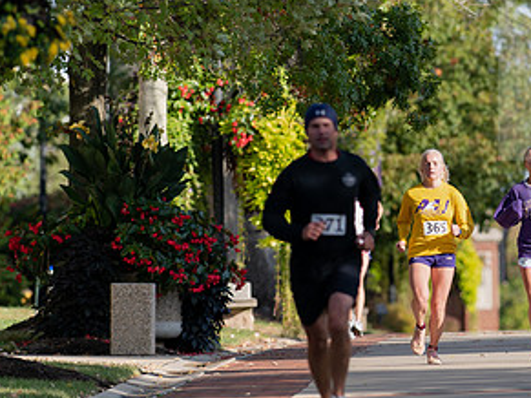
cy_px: 229
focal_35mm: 575
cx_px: 443
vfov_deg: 2.6
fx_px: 8817
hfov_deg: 3.4
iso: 200
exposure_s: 1/640
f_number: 4.5
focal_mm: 300
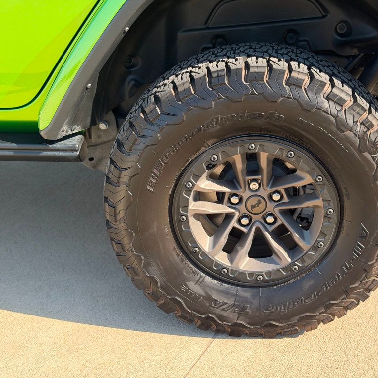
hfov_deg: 29.9
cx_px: 241
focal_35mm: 57
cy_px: 188
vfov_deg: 30.0
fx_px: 704
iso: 80
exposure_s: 1/425
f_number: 1.78
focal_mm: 6.76
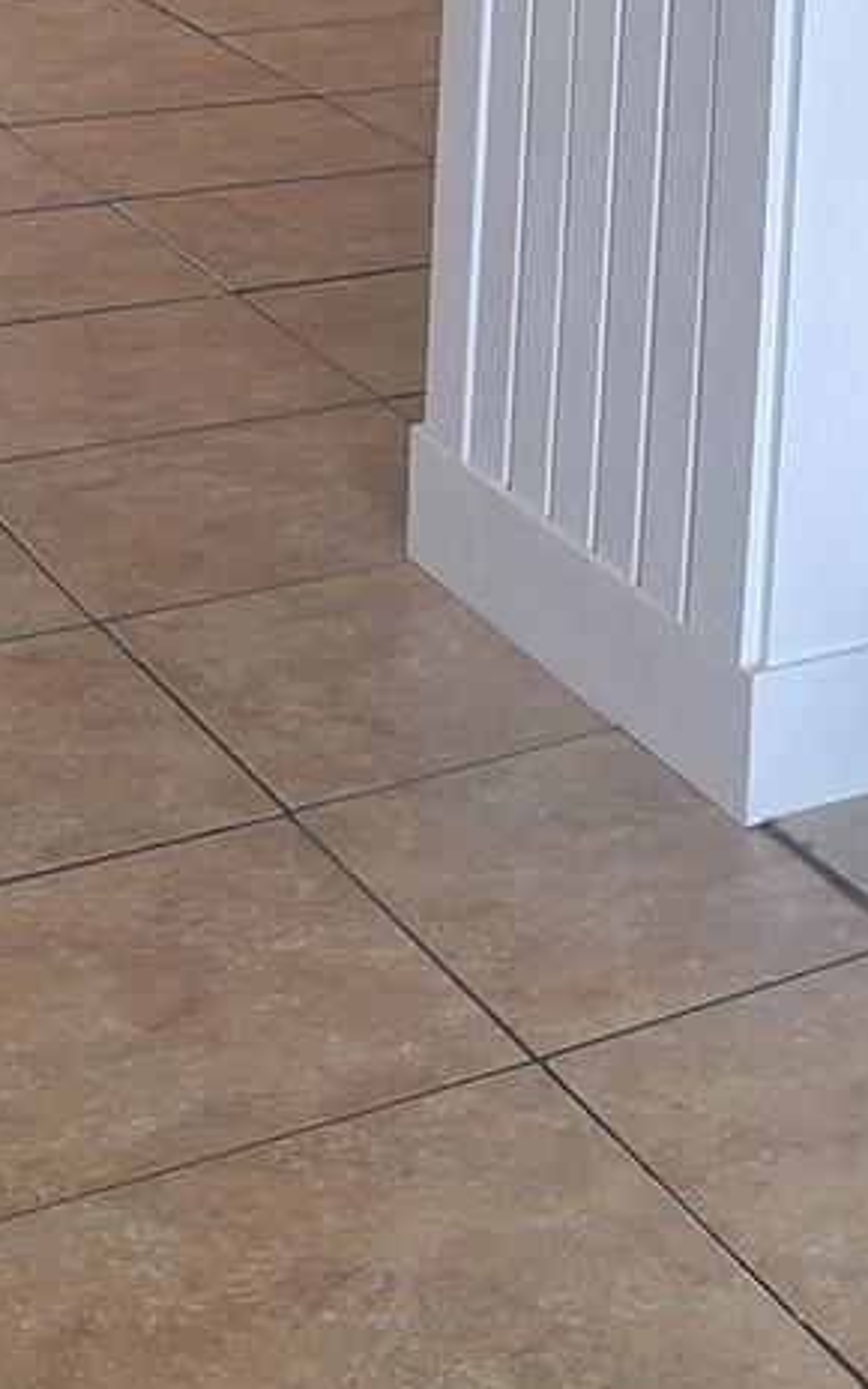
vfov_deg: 22.9
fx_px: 3179
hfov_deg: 14.6
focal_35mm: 84
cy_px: -228
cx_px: 1233
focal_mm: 5.54
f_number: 1.8
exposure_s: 1/40
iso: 64
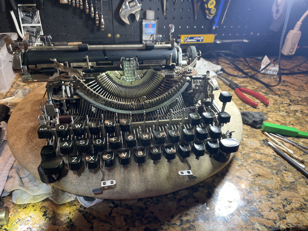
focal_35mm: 26
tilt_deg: -33.2
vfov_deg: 53.1
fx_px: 231
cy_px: 116
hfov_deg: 67.3
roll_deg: -2.4
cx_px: 154
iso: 64
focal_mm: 4.2
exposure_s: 1/60
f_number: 1.6
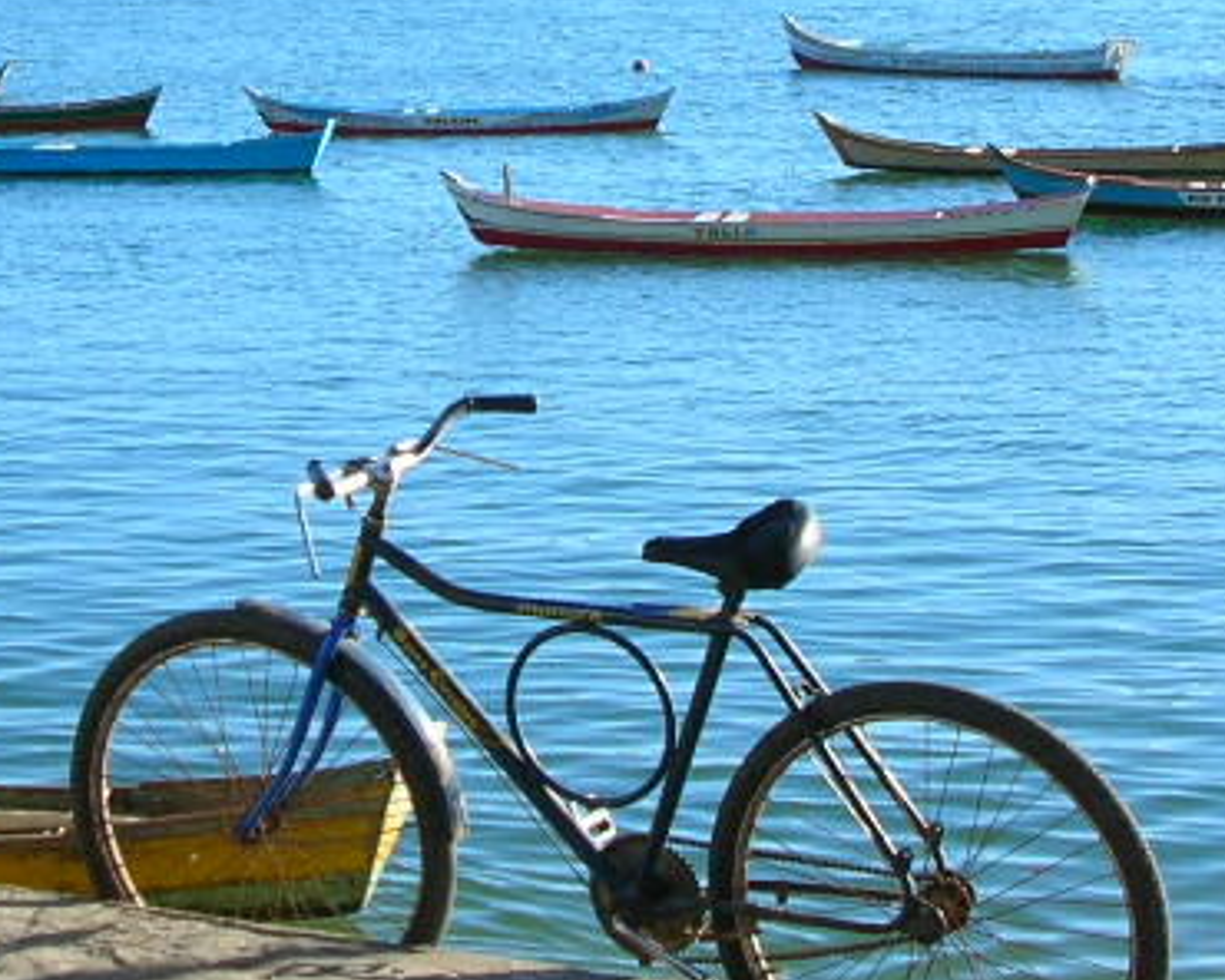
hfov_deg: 17.8
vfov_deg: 14.2
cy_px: 192
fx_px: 3916
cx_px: 483
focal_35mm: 108
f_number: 5.9
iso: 50
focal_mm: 6.6
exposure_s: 1/140
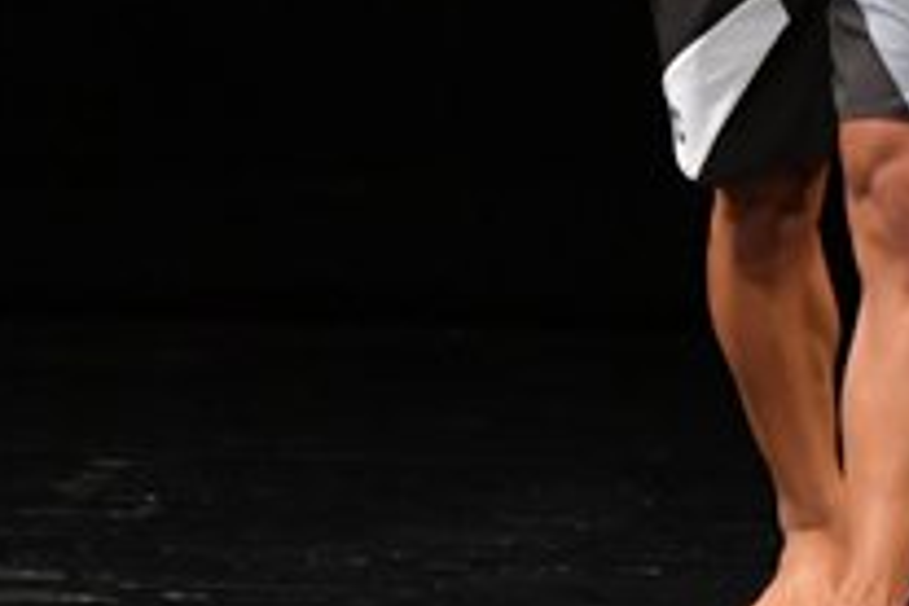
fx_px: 28328
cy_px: -119
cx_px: 766
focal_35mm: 1122
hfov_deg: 1.8
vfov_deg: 1.2
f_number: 5.6
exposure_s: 1/400
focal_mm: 200
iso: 3200
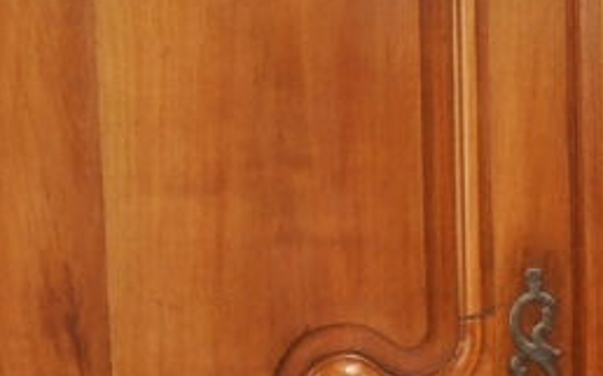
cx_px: 701
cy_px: -183
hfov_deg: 15.8
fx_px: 2103
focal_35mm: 128
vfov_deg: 9.9
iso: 800
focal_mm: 18
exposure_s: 1/60
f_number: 3.5
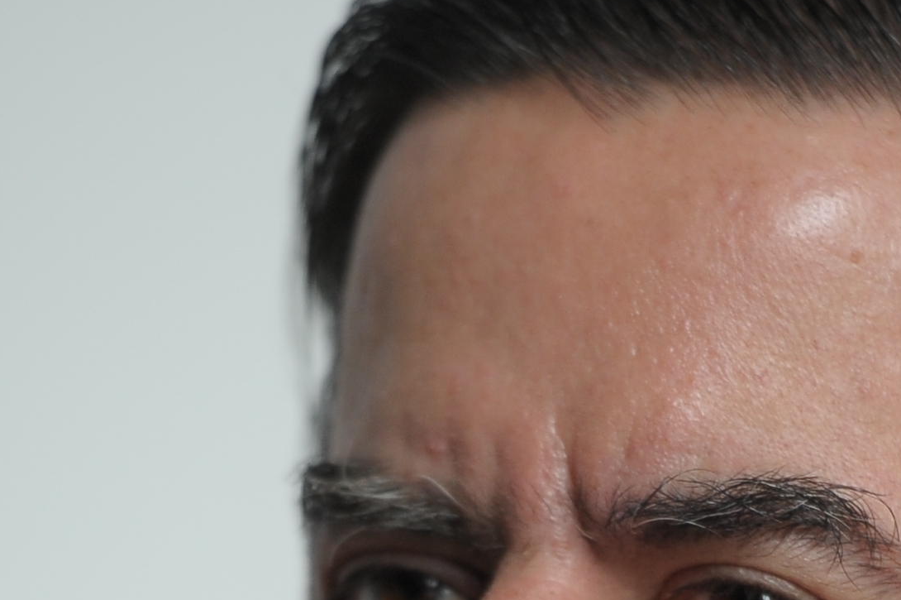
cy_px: 948
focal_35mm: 781
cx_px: 592
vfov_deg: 1.8
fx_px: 19531
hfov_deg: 2.6
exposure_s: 1/320
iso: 500
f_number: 2.8
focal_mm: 200
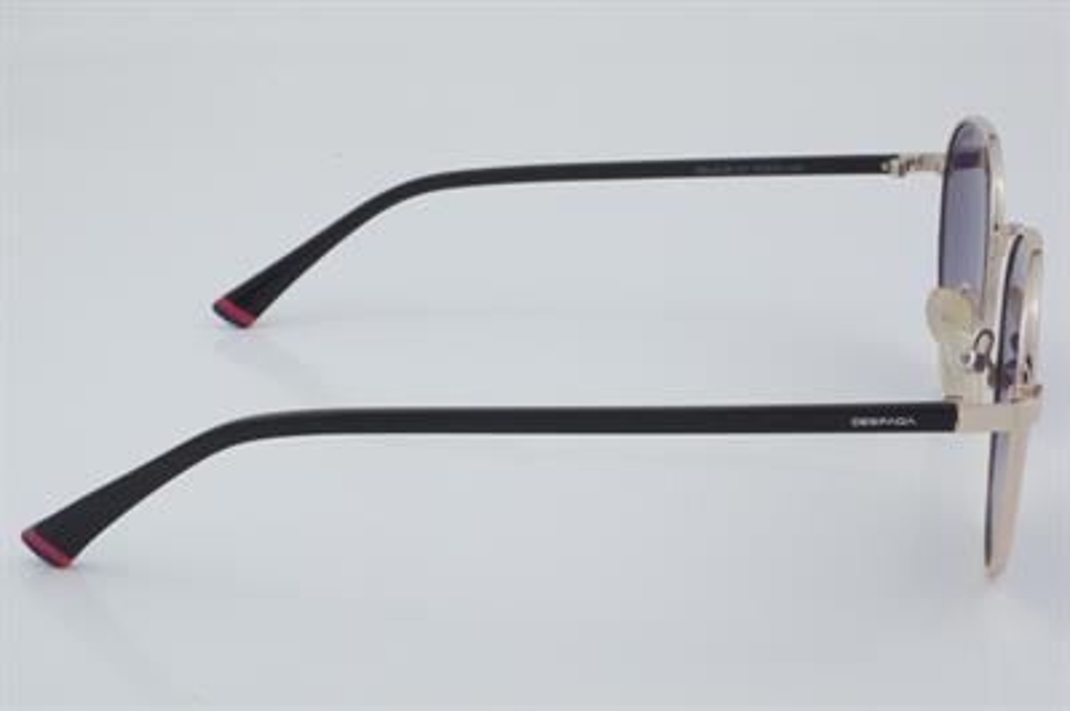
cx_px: 535
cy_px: 356
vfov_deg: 18.2
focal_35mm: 75
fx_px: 2227
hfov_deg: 27.0
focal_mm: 50
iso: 100
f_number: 32
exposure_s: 1/3
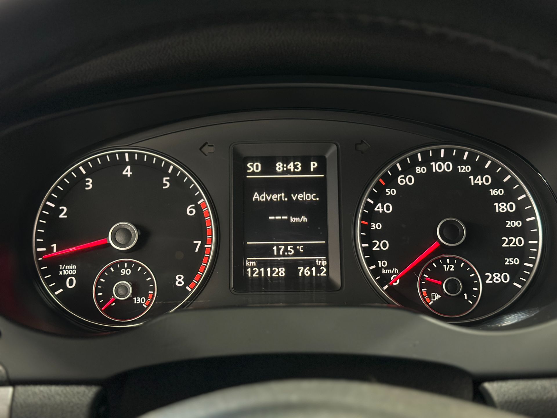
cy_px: 209
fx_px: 772
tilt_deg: -11.7
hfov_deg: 39.7
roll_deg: +1.3
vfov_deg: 30.3
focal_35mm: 48
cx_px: 278
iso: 400
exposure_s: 1/40
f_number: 1.78
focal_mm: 6.86
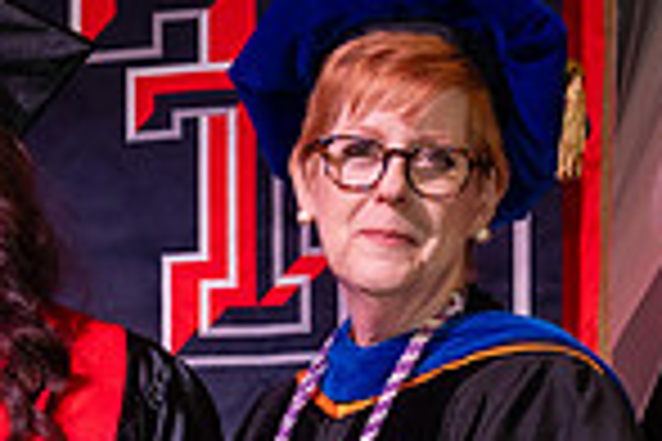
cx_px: -145
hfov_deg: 8.2
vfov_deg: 5.5
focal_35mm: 249
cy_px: 634
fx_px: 4578
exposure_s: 1/160
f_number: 5.6
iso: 1250
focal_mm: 52
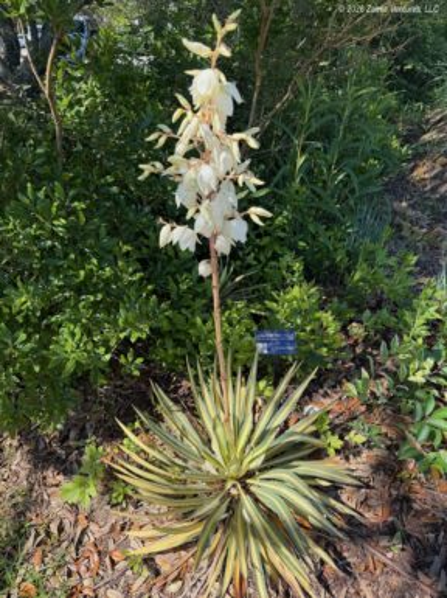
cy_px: 299
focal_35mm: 24
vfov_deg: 71.6
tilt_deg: -31.4
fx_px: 414
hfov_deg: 56.7
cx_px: 224
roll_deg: +0.3
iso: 80
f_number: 1.78
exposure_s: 1/1314
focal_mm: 6.76
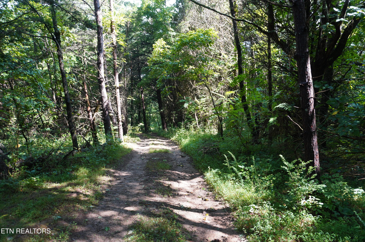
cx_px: 182
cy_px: 121
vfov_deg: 53.0
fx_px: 243
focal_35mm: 24
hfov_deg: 73.8
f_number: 4
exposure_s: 1/160
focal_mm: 16
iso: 320
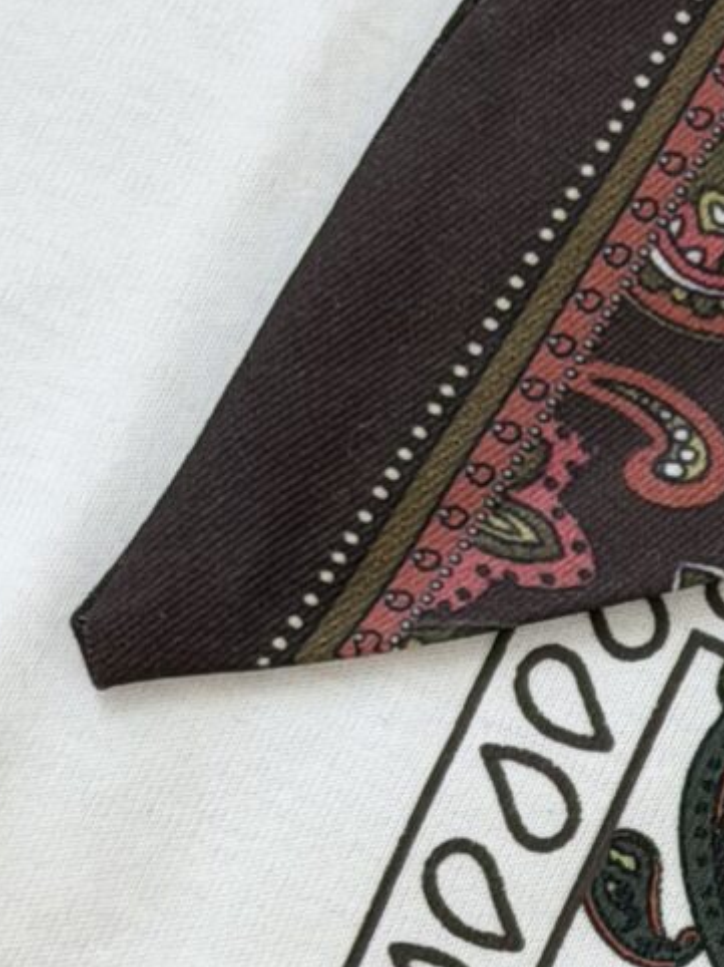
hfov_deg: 5.6
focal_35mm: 255
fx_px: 7117
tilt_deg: -72.8
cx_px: 1637
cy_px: 1005
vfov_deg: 7.7
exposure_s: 1/121
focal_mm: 6.76
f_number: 1.78
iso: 50
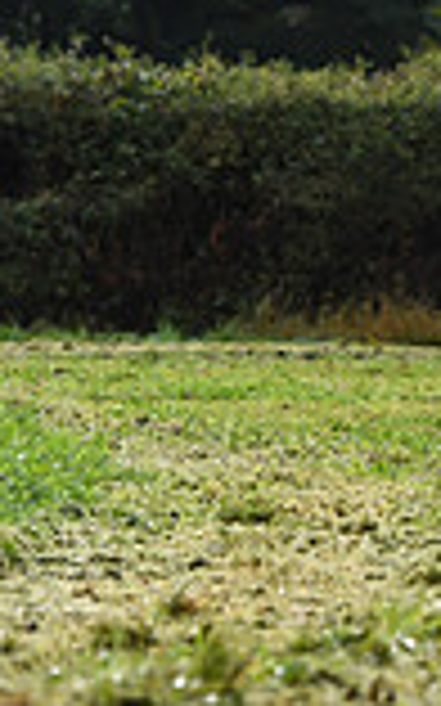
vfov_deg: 3.5
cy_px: -63
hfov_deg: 2.2
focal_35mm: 601
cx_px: 932
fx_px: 11568
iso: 320
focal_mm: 160
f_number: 5
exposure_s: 1/800
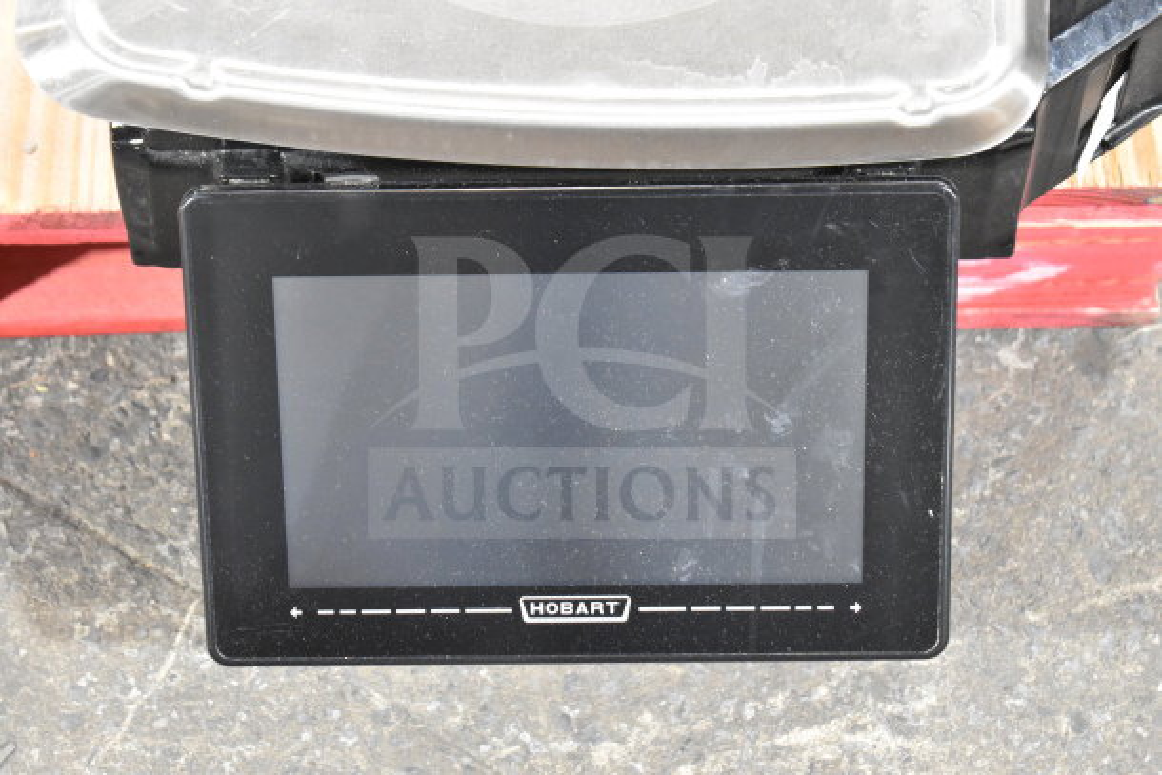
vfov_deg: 16.6
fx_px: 2663
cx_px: 581
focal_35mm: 82
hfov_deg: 24.6
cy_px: 388
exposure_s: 1/100
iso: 6400
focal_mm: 55
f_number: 5.6
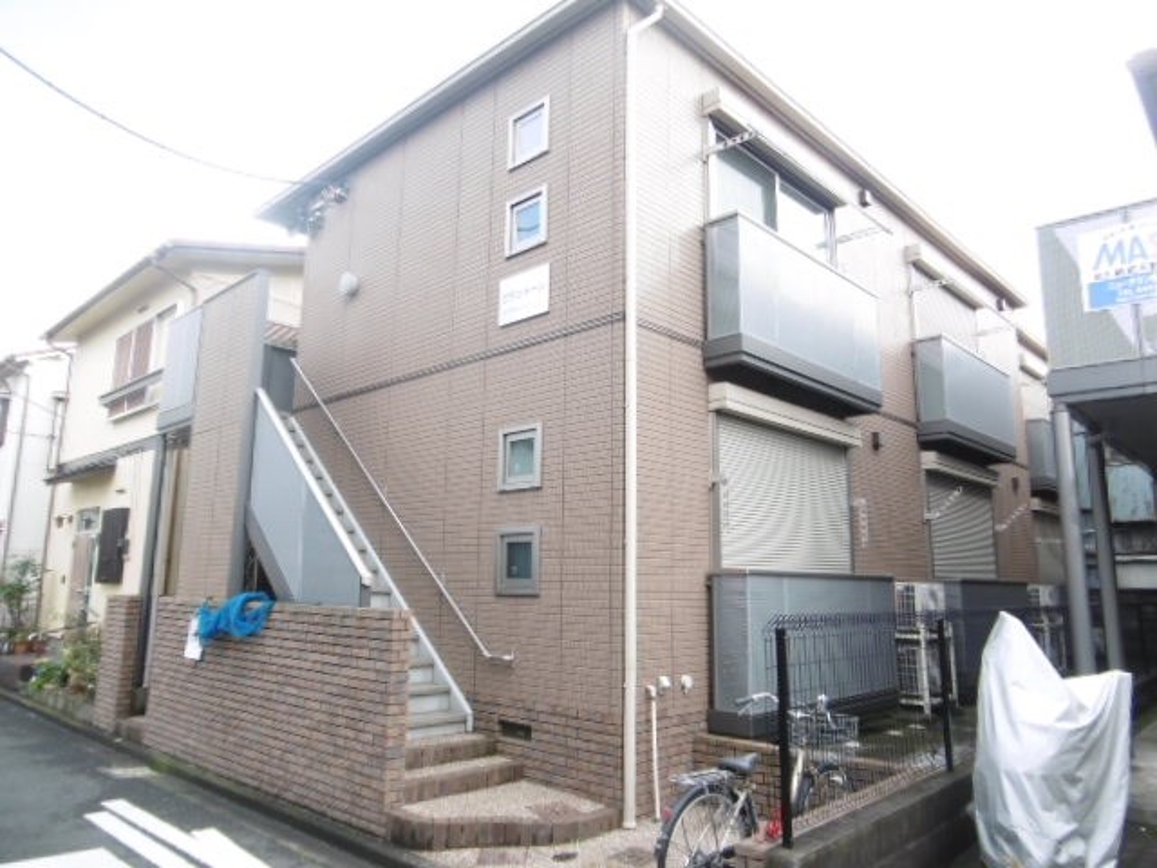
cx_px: 578
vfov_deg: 56.8
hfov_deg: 71.6
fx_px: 802
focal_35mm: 24
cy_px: 434
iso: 100
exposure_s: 1/100
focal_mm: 4.3
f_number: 3.1
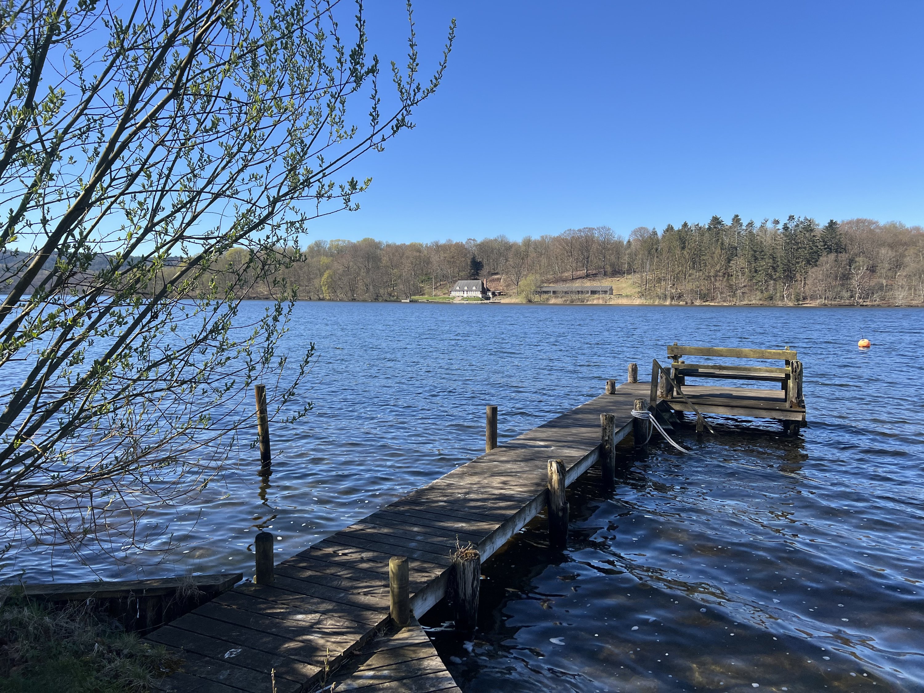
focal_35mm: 26
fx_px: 694
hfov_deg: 67.3
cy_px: 346
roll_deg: +1.2
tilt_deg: -3.6
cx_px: 462
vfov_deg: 53.1
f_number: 1.5
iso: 50
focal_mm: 5.7
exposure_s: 1/2299
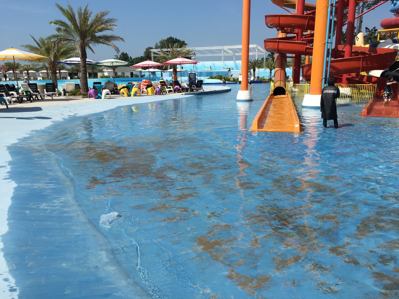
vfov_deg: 48.2
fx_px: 334
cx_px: 200
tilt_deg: -12.2
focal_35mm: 29
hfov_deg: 61.7
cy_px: 150
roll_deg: -0.6
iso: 32
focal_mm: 4.15
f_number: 2.2
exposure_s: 1/3300
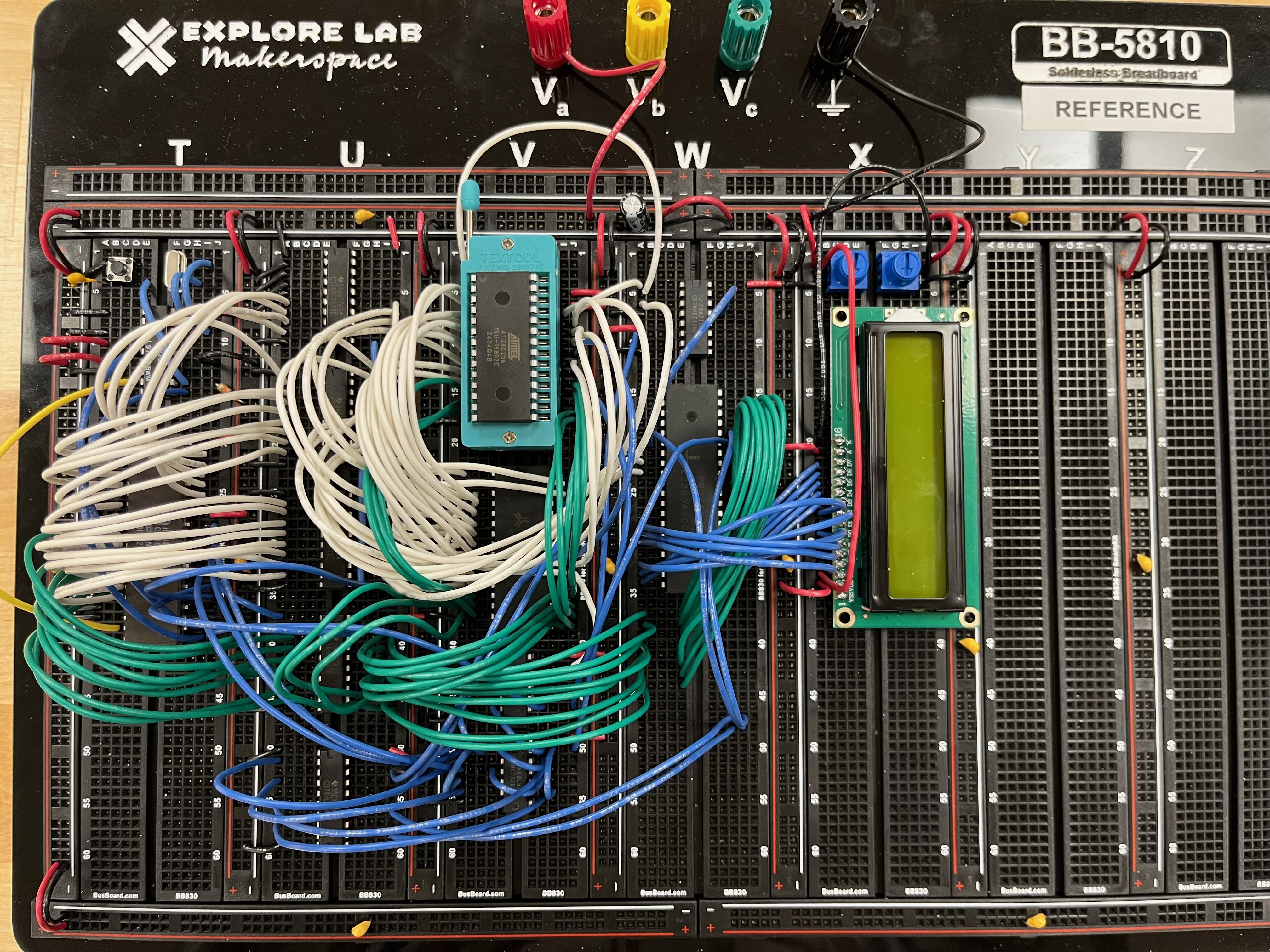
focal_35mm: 26
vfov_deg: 53.1
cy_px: 476
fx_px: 954
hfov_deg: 67.3
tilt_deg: -86.2
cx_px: 635
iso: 160
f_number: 1.6
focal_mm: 5.1
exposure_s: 1/60
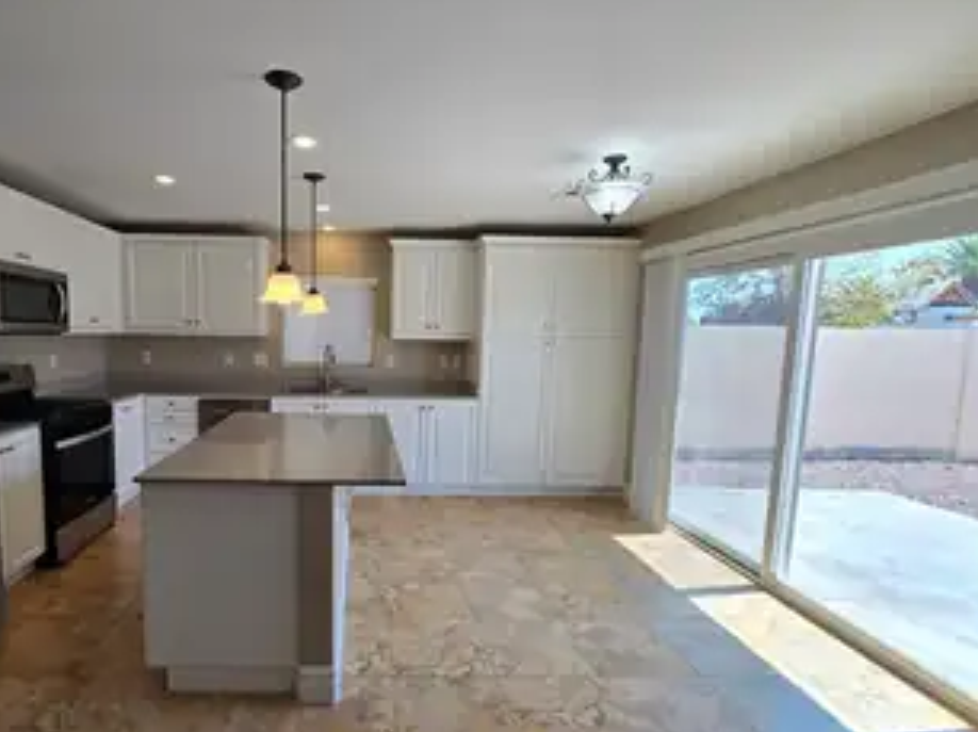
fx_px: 480
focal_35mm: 17
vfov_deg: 74.6
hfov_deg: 89.3
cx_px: 368
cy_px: 387
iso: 50
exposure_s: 1/332
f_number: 2.2
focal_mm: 2.2
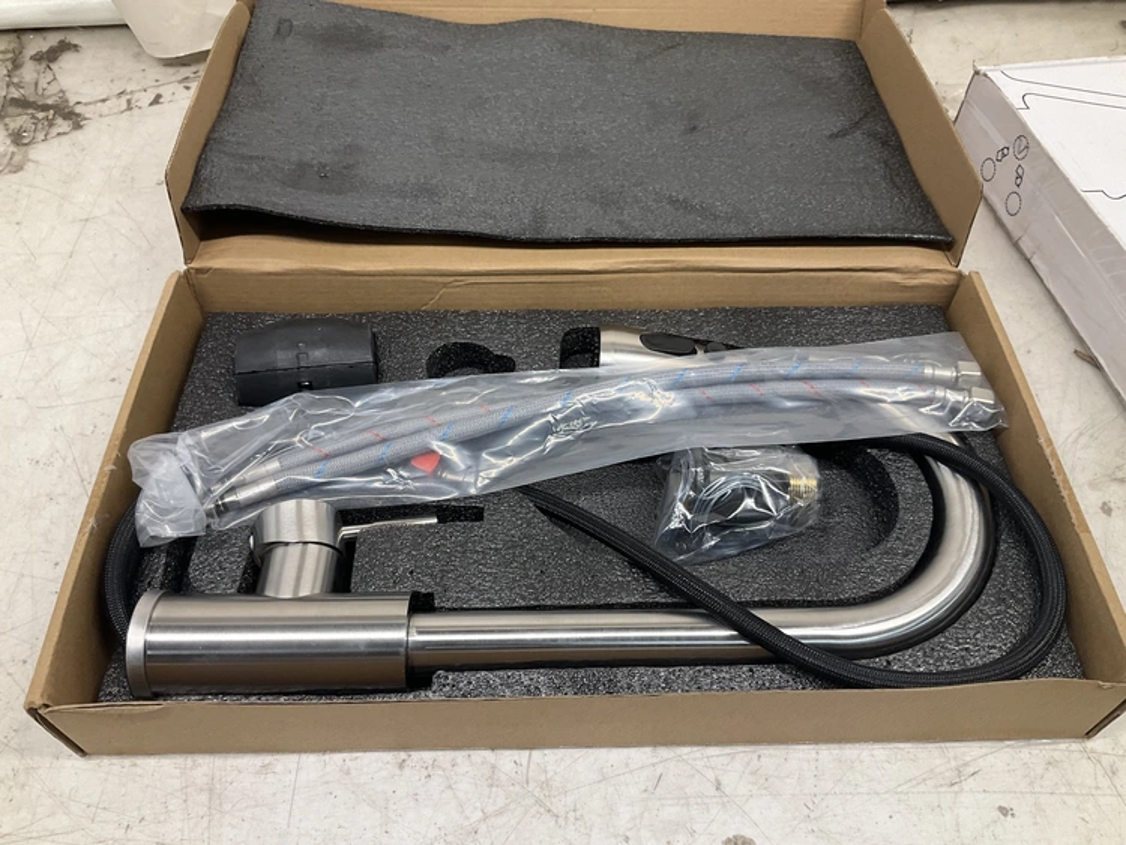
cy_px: 422
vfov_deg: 48.3
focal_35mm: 29
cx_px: 563
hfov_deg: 61.6
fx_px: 944
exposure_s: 1/120
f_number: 1.8
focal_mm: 3
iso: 64
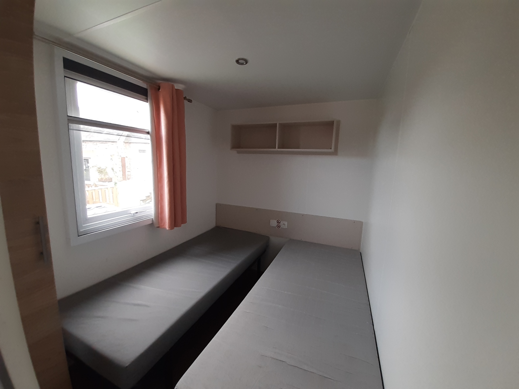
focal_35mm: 13
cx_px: 260
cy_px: 194
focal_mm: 1.13
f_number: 2.2
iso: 80
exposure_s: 1/40
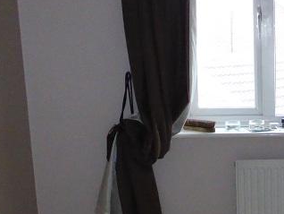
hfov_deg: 23.6
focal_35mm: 77
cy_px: 175
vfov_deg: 19.0
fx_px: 632
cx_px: 317
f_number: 3.3
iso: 800
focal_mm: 4.3
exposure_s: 1/125
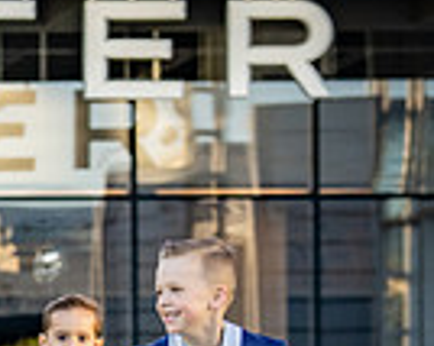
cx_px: -575
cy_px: 474
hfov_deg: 5.7
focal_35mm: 328
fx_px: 4210
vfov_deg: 4.7
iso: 1000
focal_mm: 70
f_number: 4
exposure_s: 1/1250
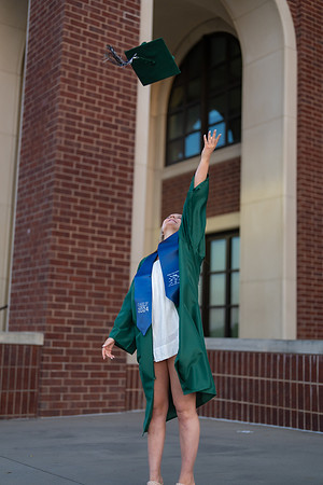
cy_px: 242
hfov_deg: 27.0
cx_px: 162
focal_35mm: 50
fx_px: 673
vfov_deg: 39.6
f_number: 1.2
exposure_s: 1/1000
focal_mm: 50
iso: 320
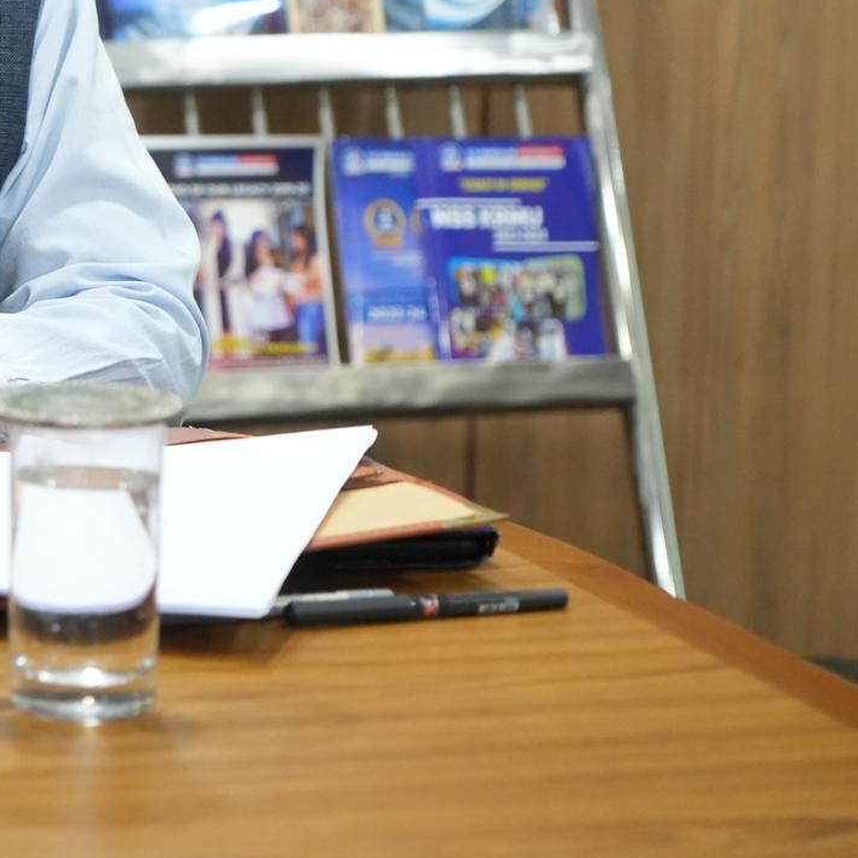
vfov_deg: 13.4
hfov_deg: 13.1
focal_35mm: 129
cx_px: -205
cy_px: 109
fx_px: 3617
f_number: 4
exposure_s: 1/160
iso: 5000
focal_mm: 56
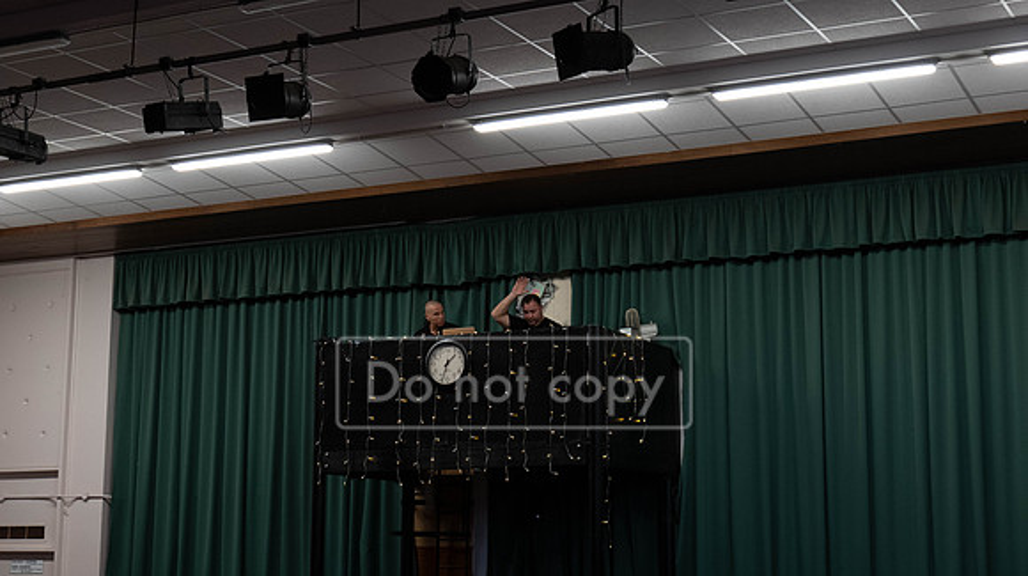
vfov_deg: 18.5
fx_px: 1770
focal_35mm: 65
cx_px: 514
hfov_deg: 32.4
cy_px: 288
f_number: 5.6
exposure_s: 1/125
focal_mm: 60
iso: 5000
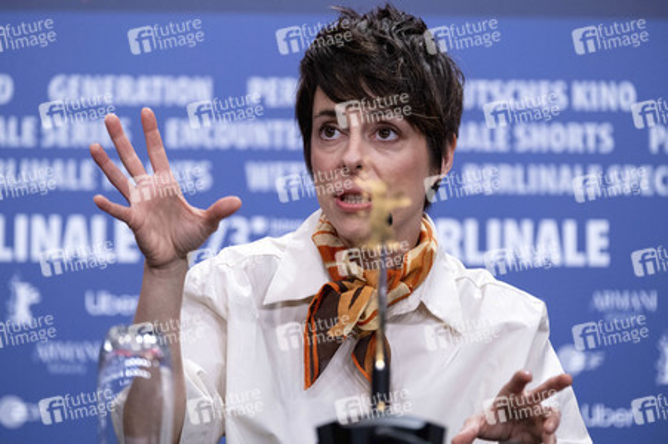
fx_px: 2948
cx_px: 334
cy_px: 222
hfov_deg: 12.9
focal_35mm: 159
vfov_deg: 8.6
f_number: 2.8
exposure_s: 1/350
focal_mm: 106
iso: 1250
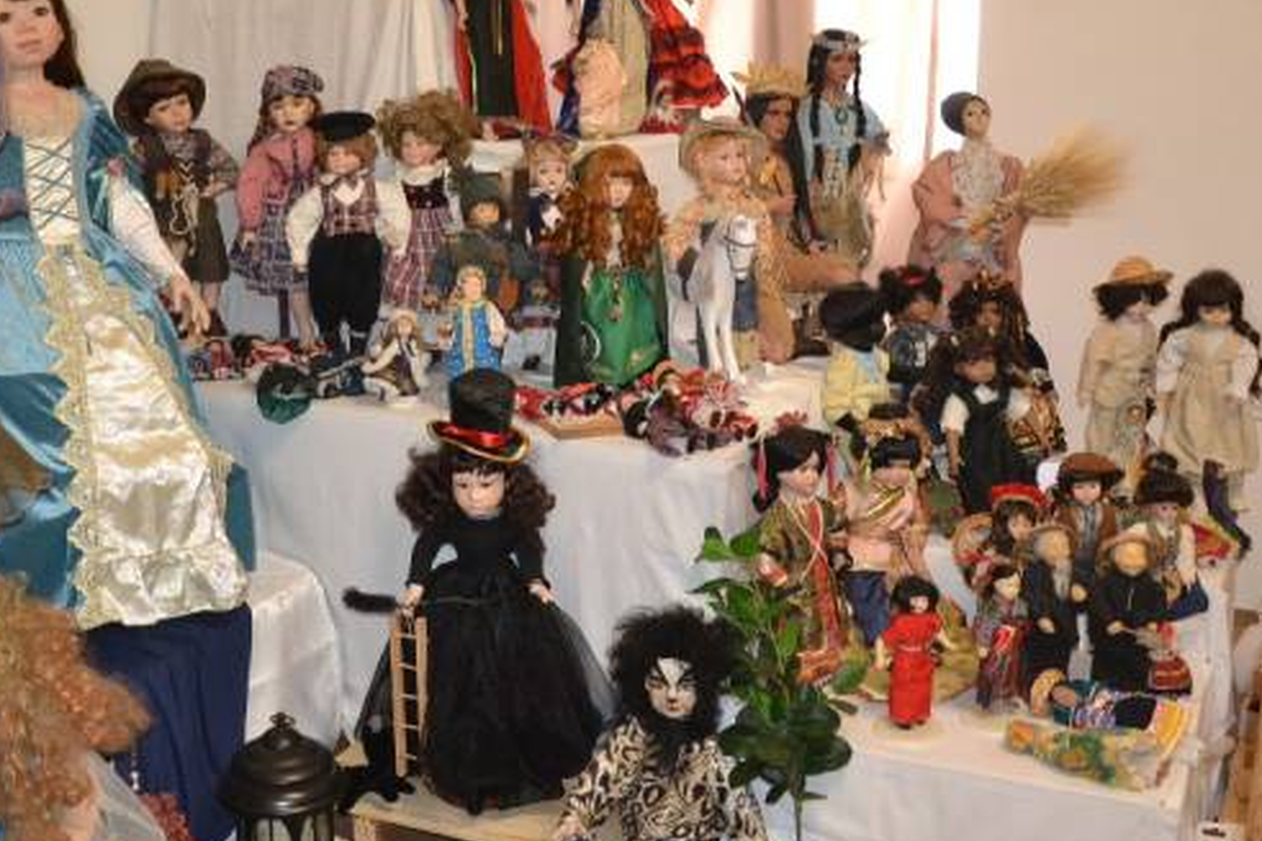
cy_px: 246
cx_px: 458
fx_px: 1542
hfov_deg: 44.1
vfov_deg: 30.1
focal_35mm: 44
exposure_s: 1/60
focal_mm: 18
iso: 1400
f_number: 3.5
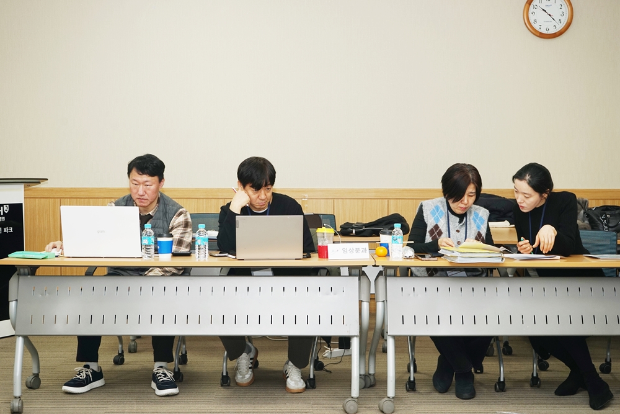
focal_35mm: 53
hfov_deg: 37.5
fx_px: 913
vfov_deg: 25.5
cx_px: 310
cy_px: 207
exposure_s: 1/60
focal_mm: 53
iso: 320
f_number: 7.1
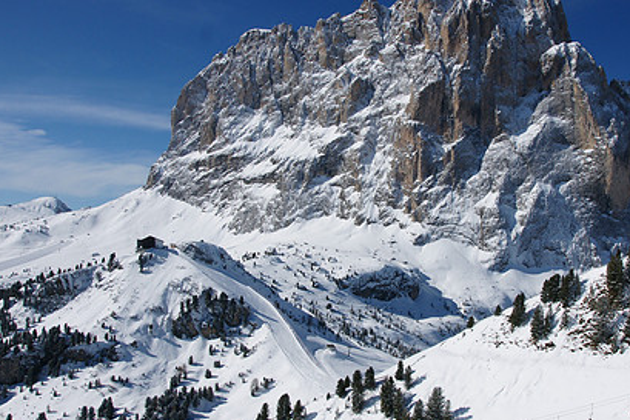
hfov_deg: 55.5
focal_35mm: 34
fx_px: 595
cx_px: 367
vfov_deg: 38.9
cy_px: 212
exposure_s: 1/1000
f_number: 10
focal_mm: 16
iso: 200
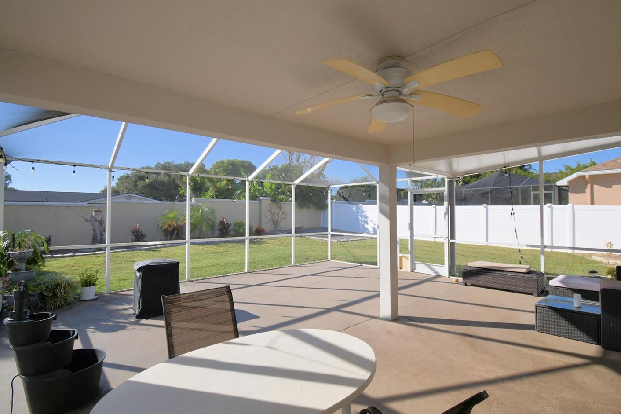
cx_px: 325
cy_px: 209
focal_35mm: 17
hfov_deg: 93.2
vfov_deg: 70.4
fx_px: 293
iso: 100
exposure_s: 1/800
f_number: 4.5
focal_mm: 10
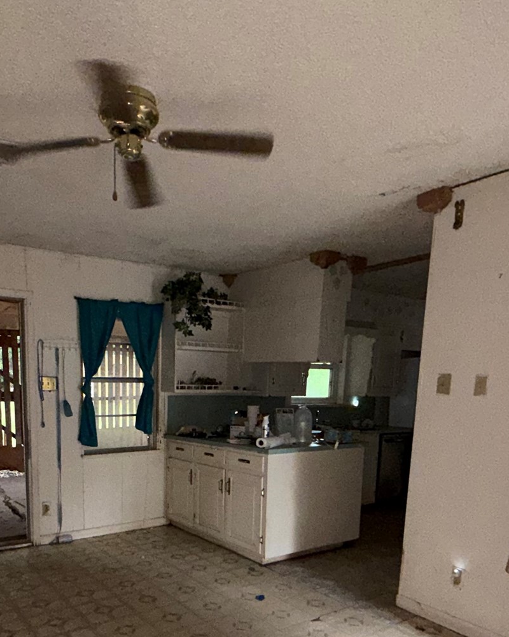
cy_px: 475
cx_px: 188
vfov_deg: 59.0
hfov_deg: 51.0
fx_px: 527
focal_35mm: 28
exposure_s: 1/60
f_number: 2.2
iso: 320
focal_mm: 2.22
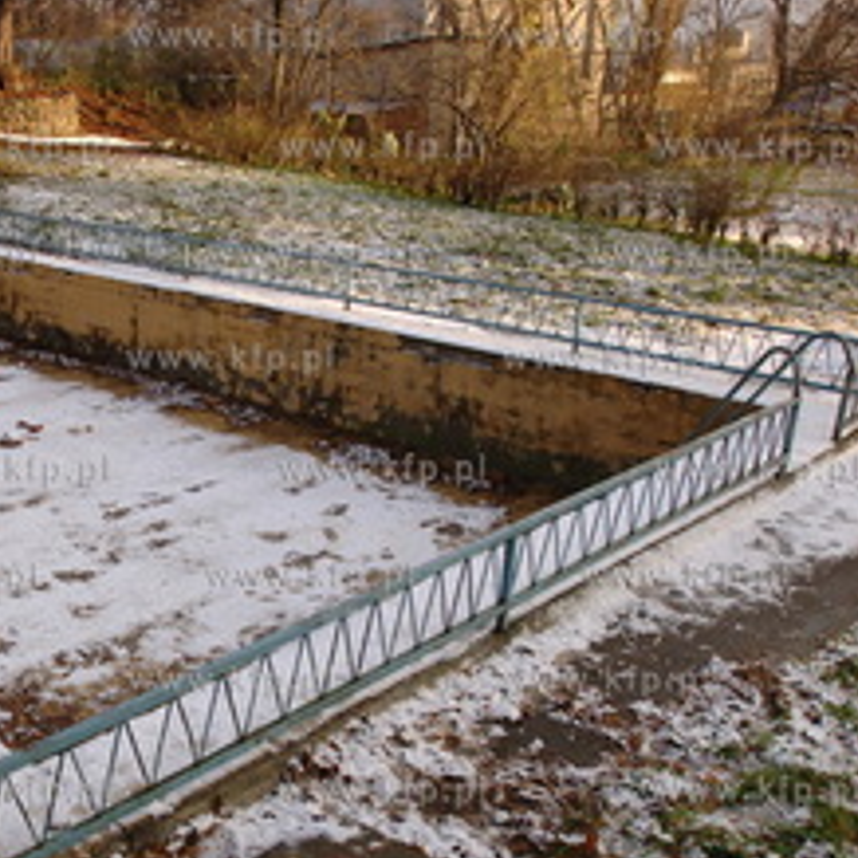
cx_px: 146
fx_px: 1116
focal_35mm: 40
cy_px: 520
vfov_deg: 41.9
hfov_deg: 40.0
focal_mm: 17
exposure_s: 1/500
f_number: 5
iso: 400
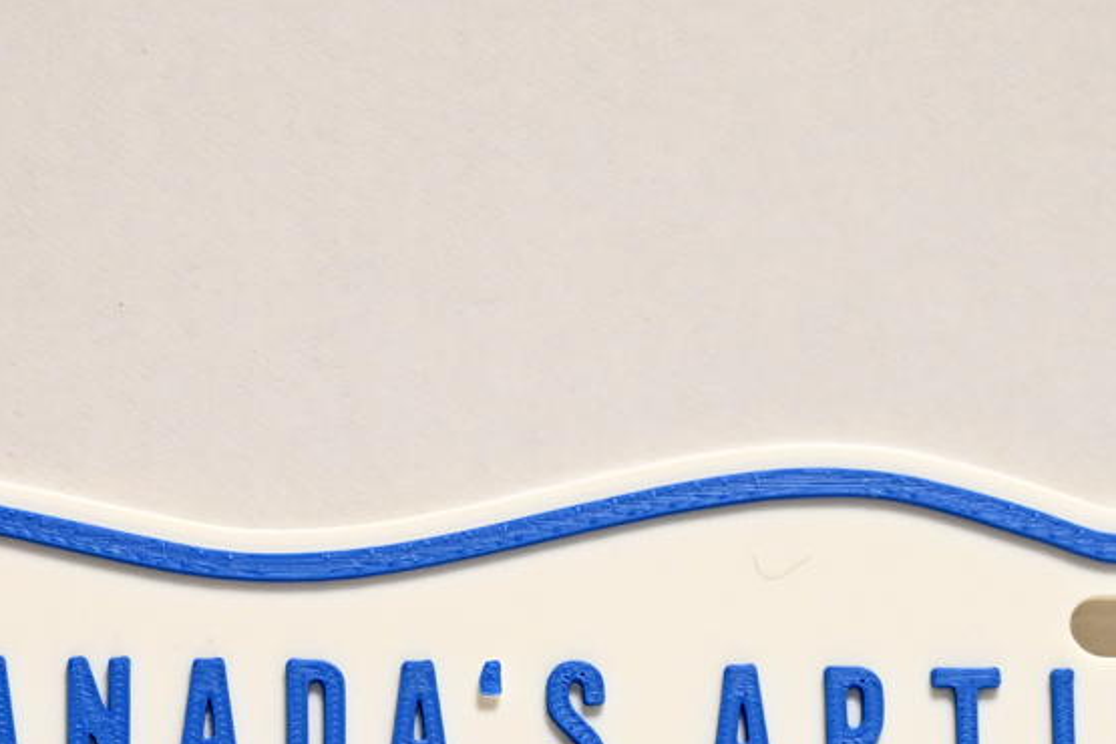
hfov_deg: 12.9
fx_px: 4929
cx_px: 237
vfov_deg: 8.5
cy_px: 1034
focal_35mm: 159
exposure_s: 1/125
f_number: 4
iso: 1600
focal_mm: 48
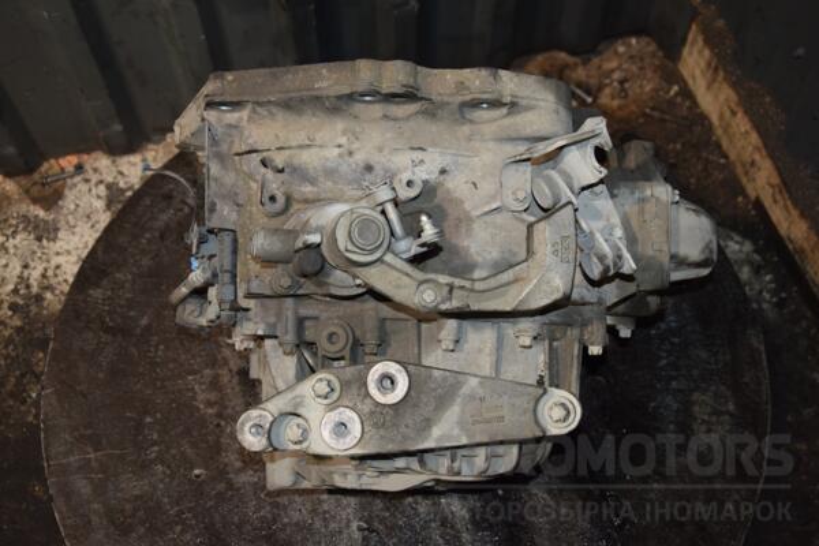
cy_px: 273
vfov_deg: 28.1
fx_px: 1092
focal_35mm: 48
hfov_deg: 41.1
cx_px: 410
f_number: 5
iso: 800
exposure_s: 1/60
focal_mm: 32
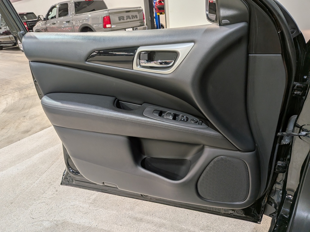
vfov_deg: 56.8
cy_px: 116
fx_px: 215
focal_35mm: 24
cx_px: 155
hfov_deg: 71.6
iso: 28
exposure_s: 1/205
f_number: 1.7
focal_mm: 4.53
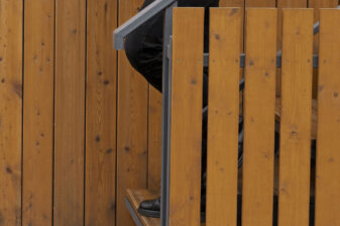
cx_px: -56
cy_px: -42
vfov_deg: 8.9
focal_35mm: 152
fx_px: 1434
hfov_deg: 13.2
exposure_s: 1/250
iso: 1250
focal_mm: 50
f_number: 4.5
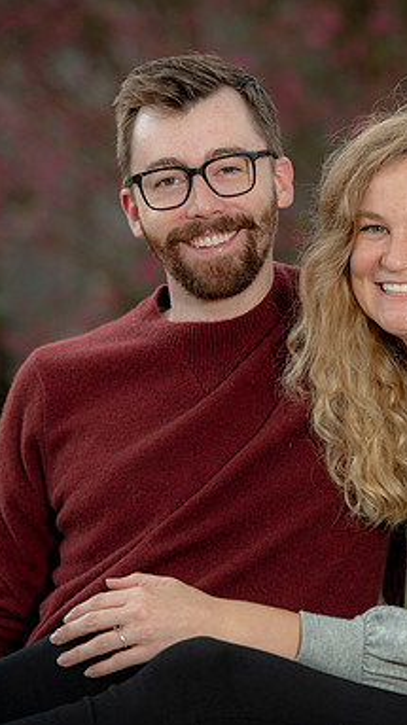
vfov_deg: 8.5
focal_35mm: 254
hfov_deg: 4.8
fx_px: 4881
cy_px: 362
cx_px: 299
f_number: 3.5
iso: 160
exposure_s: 1/200
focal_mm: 160
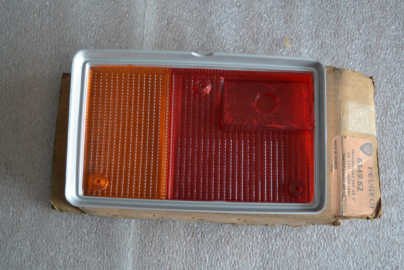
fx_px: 404
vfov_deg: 36.9
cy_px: 135
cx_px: 202
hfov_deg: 53.1
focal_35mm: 36
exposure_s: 1/60
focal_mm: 24
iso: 1600
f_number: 4
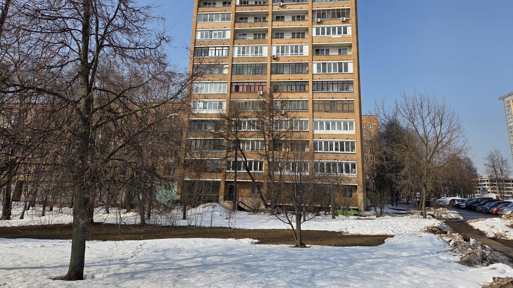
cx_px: 261
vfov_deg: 43.7
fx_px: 354
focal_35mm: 26
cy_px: 95
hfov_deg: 71.9
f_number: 1.8
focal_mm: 5.4
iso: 80
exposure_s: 1/5699
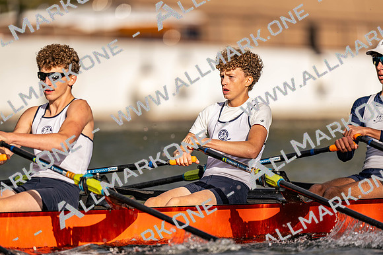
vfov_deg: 2.3
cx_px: 192
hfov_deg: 3.4
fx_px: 6381
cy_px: 128
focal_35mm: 600
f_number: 4
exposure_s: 1/2500
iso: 80
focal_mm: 600
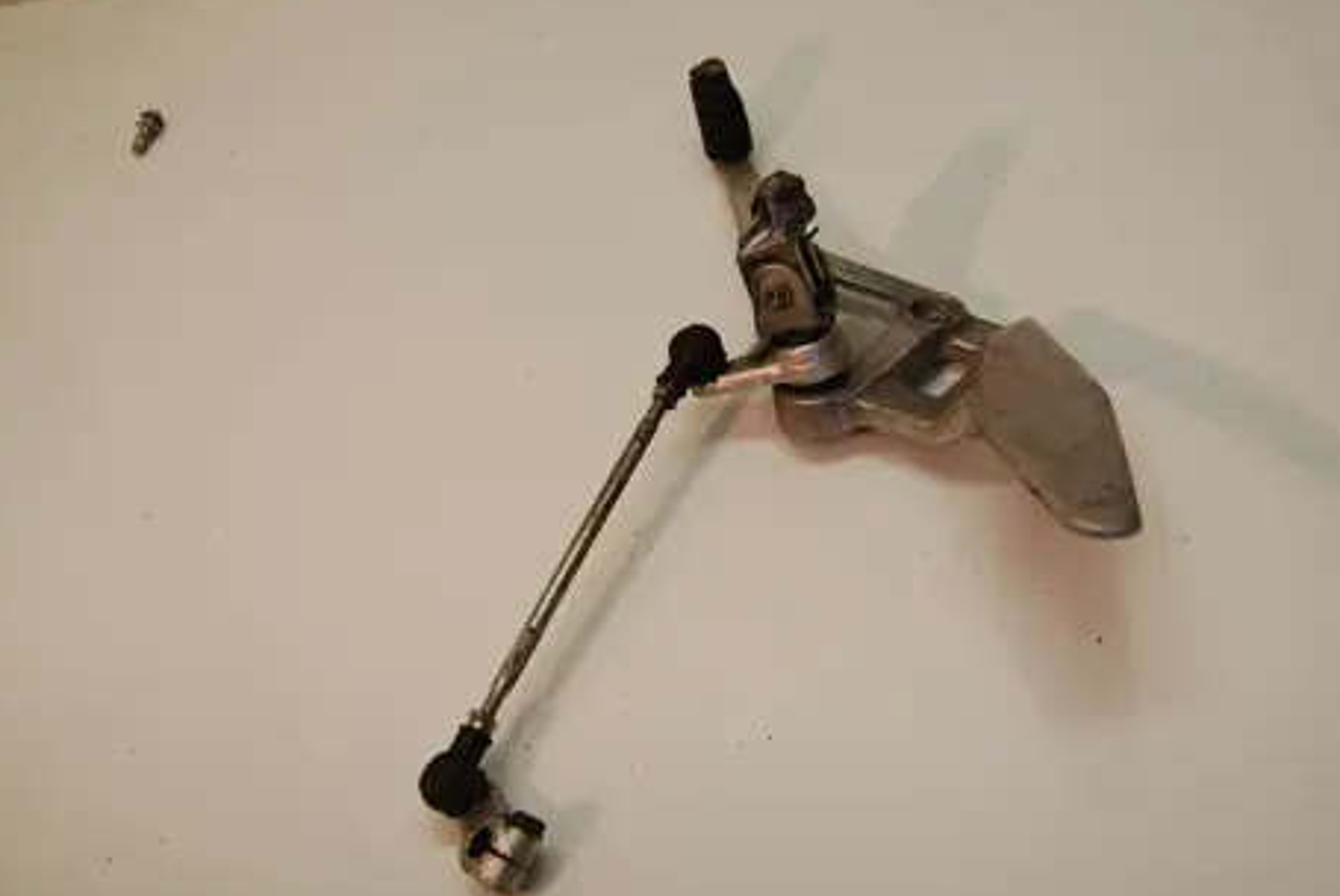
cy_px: 398
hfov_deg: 39.5
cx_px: 723
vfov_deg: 27.0
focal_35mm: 50
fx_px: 1862
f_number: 5.6
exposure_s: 1/125
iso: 400
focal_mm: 28
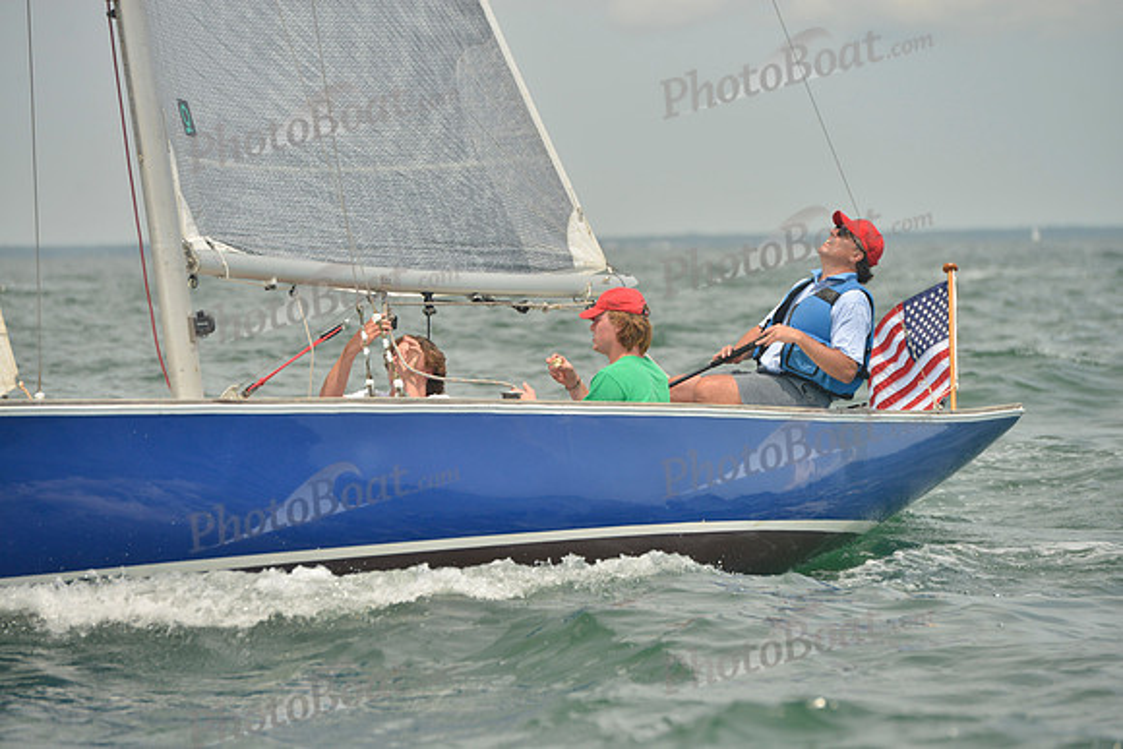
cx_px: 562
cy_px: 374
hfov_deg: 10.5
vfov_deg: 7.0
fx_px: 6084
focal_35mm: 195
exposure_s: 1/800
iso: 400
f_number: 6.3
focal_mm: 195
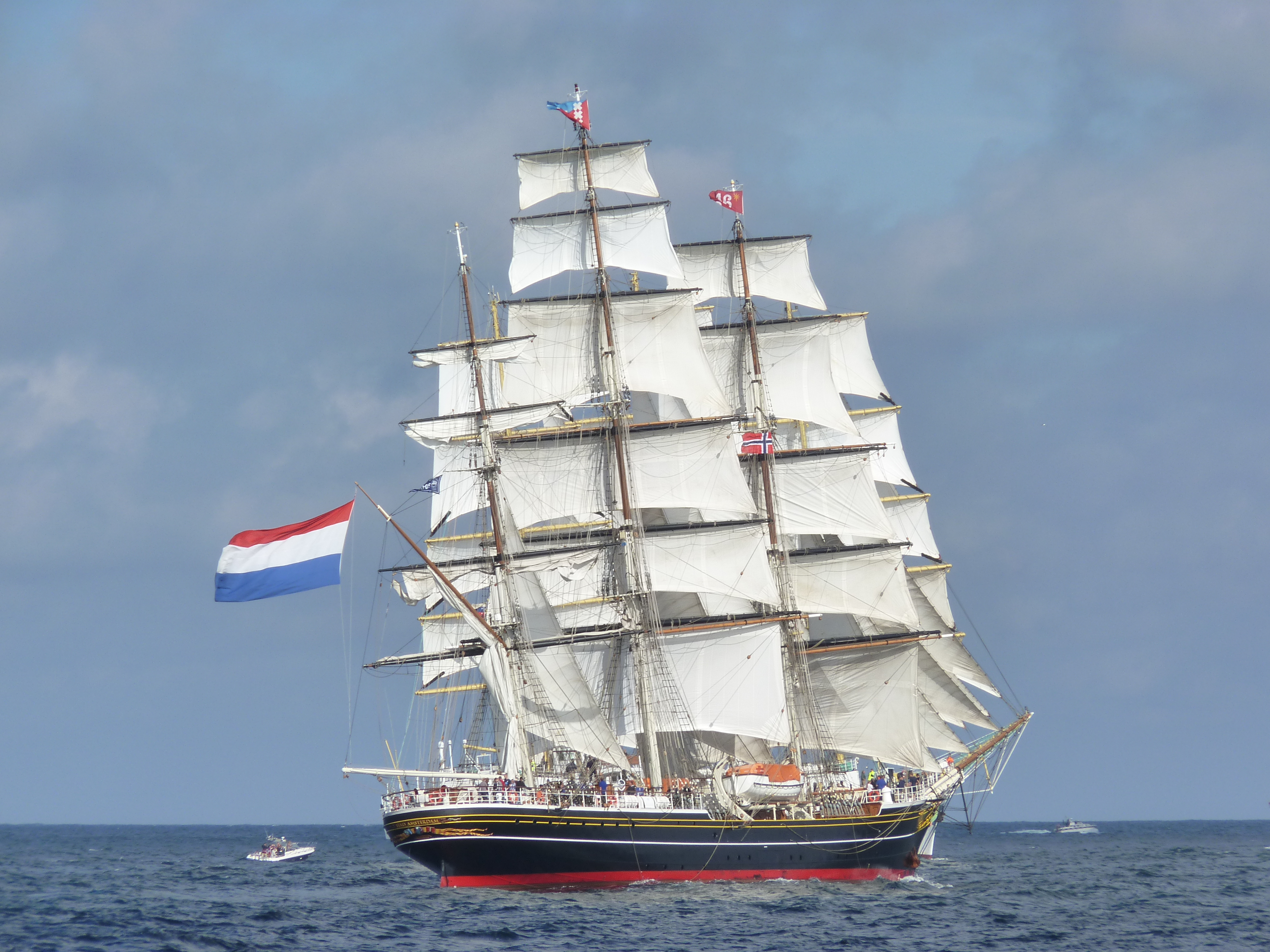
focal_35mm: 299
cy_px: 476
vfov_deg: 5.0
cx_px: 635
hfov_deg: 6.6
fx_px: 10970
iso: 125
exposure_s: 1/500
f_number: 6.3
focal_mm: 53.2
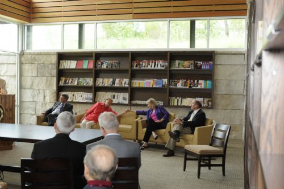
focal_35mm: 42
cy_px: 94
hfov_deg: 46.5
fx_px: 331
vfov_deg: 31.8
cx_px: 142
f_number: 3.5
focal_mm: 28
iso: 1000
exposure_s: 1/60
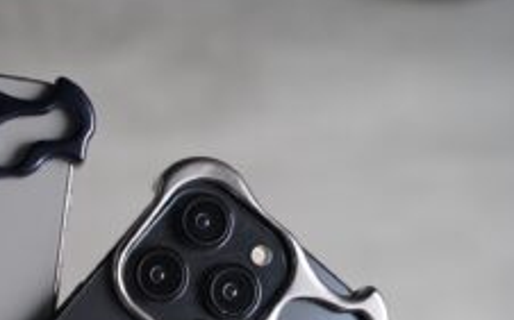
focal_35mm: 94
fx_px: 1316
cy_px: 244
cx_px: 73
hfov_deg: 21.7
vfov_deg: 13.8
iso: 640
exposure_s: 1/60
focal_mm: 52
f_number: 4
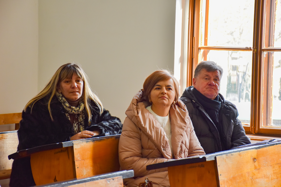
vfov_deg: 11.4
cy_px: 94
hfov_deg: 17.1
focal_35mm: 120
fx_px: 937
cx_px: 140
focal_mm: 80
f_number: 5.3
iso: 400
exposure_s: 1/60
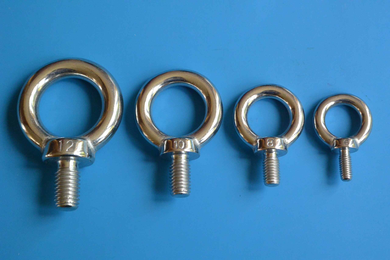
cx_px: 195
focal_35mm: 81
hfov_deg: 25.1
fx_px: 877
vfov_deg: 16.9
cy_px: 130
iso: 720
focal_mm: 30
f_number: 5.6
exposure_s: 1/60
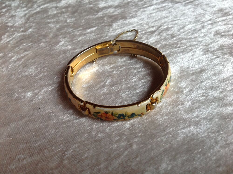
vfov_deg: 40.6
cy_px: 87
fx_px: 235
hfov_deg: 52.7
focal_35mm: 35
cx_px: 116
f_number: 2.4
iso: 125
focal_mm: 4.28
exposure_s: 1/15
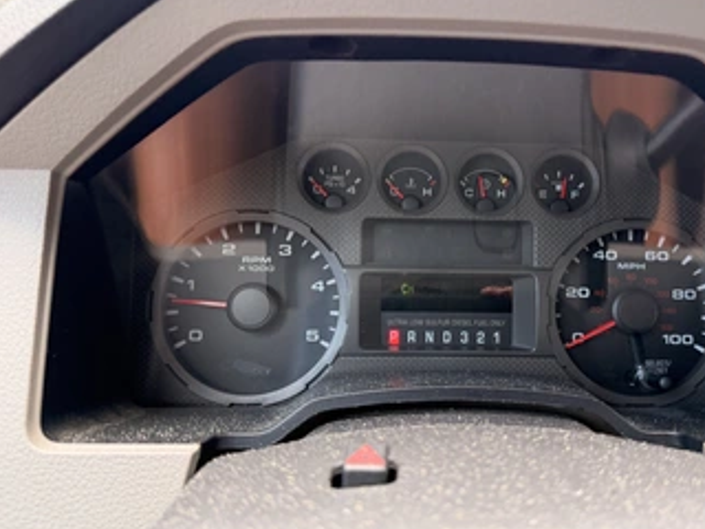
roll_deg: -3.5
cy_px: 251
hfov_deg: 59.2
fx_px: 611
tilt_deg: -20.3
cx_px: 438
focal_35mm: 30
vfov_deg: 46.8
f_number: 1.78
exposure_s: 1/195
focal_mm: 6.76
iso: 200
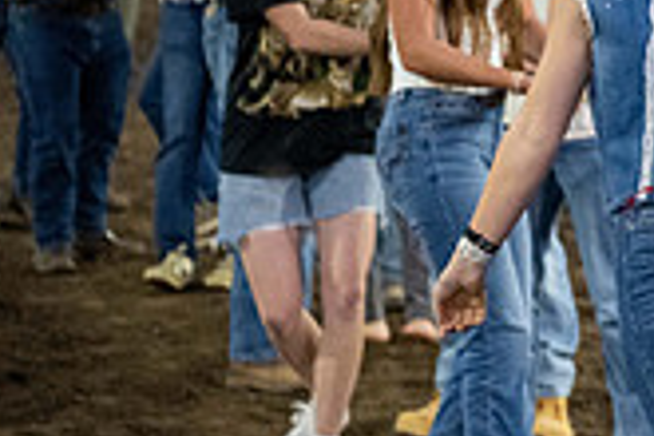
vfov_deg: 8.4
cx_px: 1086
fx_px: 2943
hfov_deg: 11.9
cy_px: 14
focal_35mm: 162
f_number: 2.8
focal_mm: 46
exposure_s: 1/320
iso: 5000
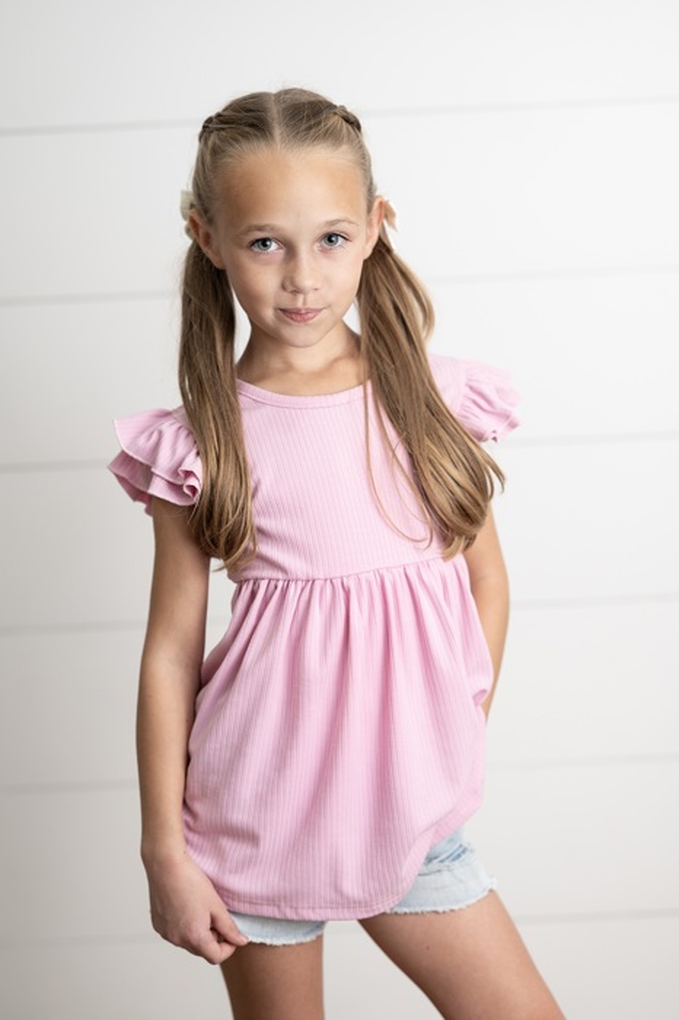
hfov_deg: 16.1
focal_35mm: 85
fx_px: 2407
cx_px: 340
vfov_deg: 23.9
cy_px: 510
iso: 400
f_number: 2.5
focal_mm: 85
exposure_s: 1/200
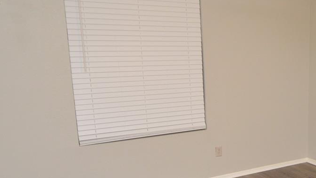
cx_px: 301
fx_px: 377
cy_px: 128
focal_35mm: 45
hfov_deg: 40.9
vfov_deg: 26.3
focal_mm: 12
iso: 800
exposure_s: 1/60
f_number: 4
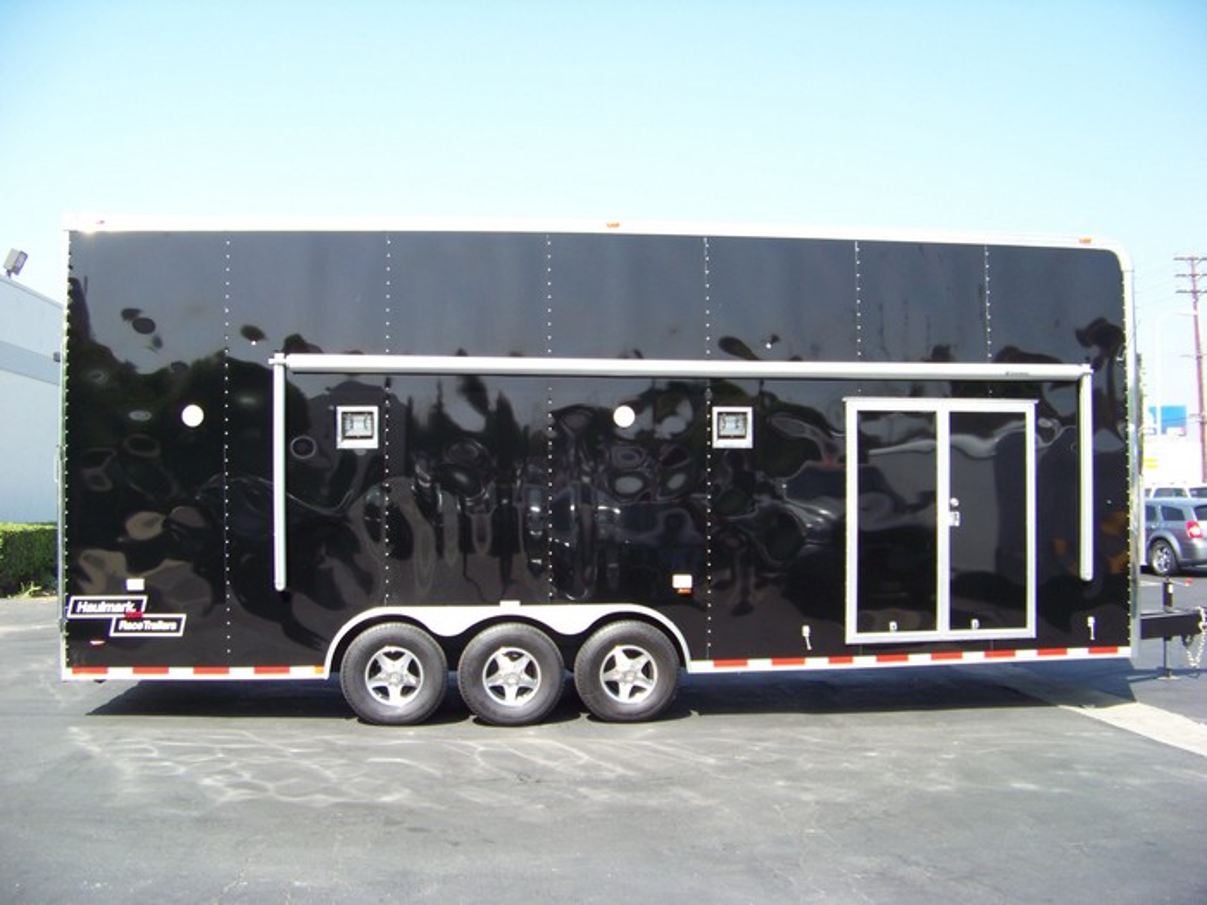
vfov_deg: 39.7
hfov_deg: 51.4
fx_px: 1255
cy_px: 452
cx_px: 604
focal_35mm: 36
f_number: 2.8
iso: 72
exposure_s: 1/400
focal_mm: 5.85
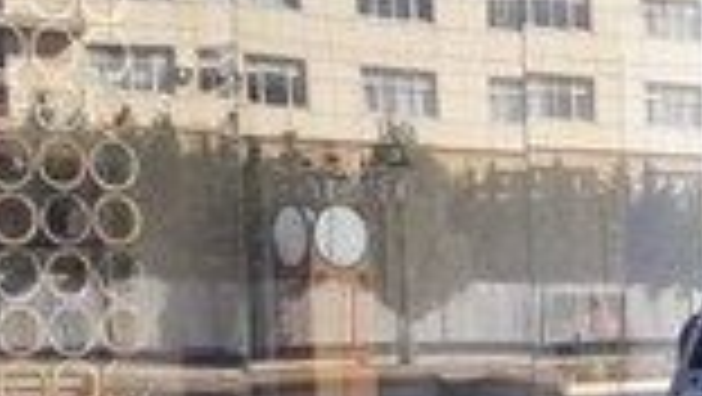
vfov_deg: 9.0
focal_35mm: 129
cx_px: 1076
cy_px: 695
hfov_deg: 15.3
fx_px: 2403
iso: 40
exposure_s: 1/224
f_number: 1.9
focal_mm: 3.7
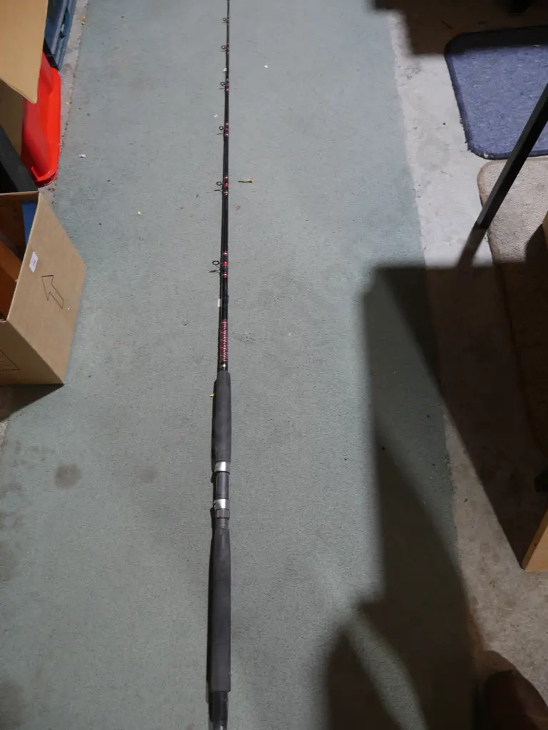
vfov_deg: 60.0
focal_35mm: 30
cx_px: 274
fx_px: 633
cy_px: 365
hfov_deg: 46.8
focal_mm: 15
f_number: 3.6
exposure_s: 1/60
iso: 500
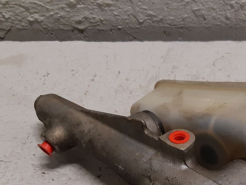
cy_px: 170
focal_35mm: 56
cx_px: 177
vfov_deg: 25.2
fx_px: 398
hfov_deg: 33.8
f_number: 1.7
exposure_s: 1/50
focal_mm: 3.93
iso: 160
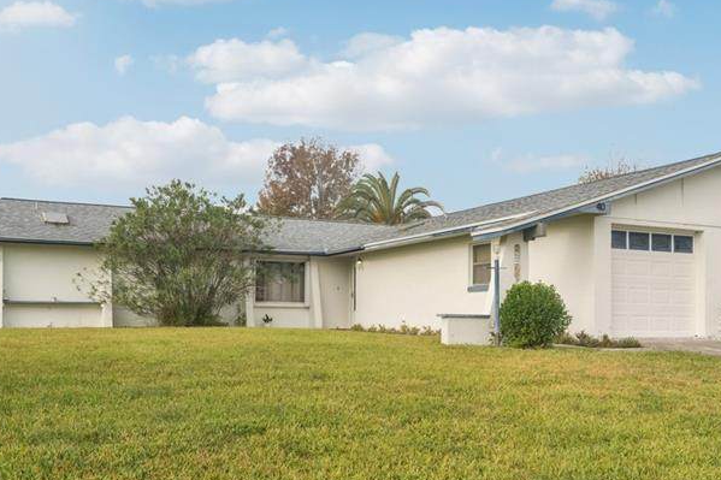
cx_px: 425
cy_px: 338
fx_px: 821
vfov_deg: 32.2
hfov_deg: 47.2
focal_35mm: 41
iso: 400
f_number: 10
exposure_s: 1/200
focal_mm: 24
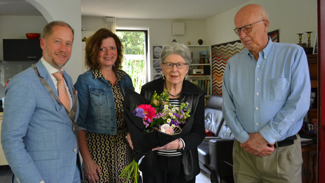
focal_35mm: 35
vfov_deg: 33.7
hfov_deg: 56.6
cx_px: 161
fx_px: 302
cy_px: 88
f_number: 3.8
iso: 720
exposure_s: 1/60
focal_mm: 22
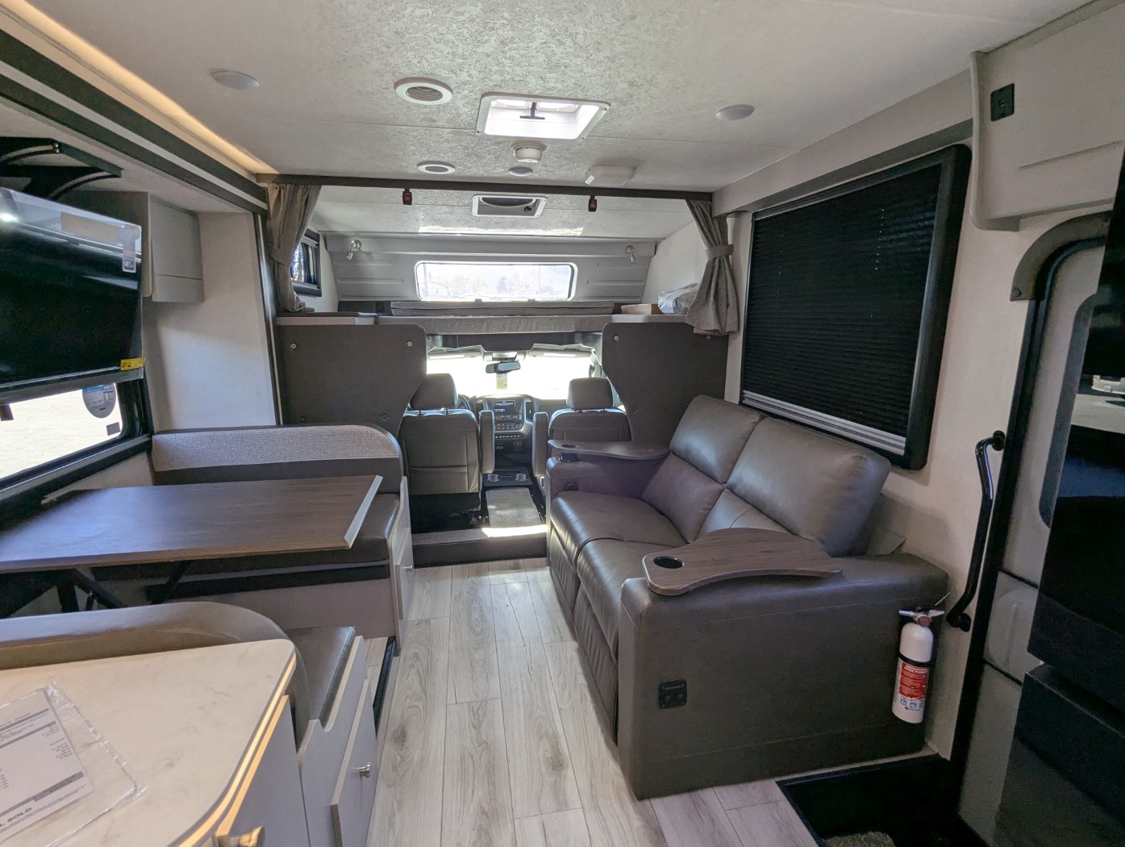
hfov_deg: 94.4
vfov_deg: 78.2
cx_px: 562
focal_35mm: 16
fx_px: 521
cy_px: 424
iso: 128
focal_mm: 2.35
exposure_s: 1/137
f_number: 2.2
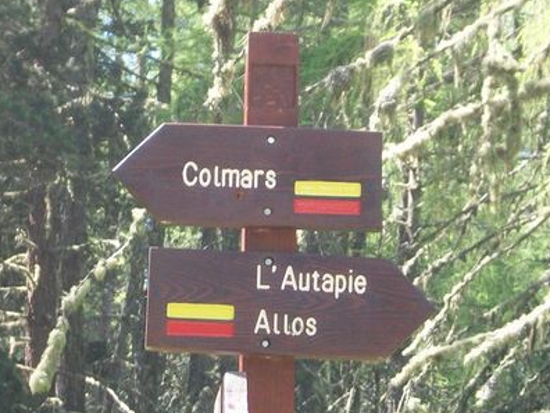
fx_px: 2622
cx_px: 271
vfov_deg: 9.0
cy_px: 281
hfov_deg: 12.0
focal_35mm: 165
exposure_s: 1/100
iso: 152
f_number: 5.1
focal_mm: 17.1
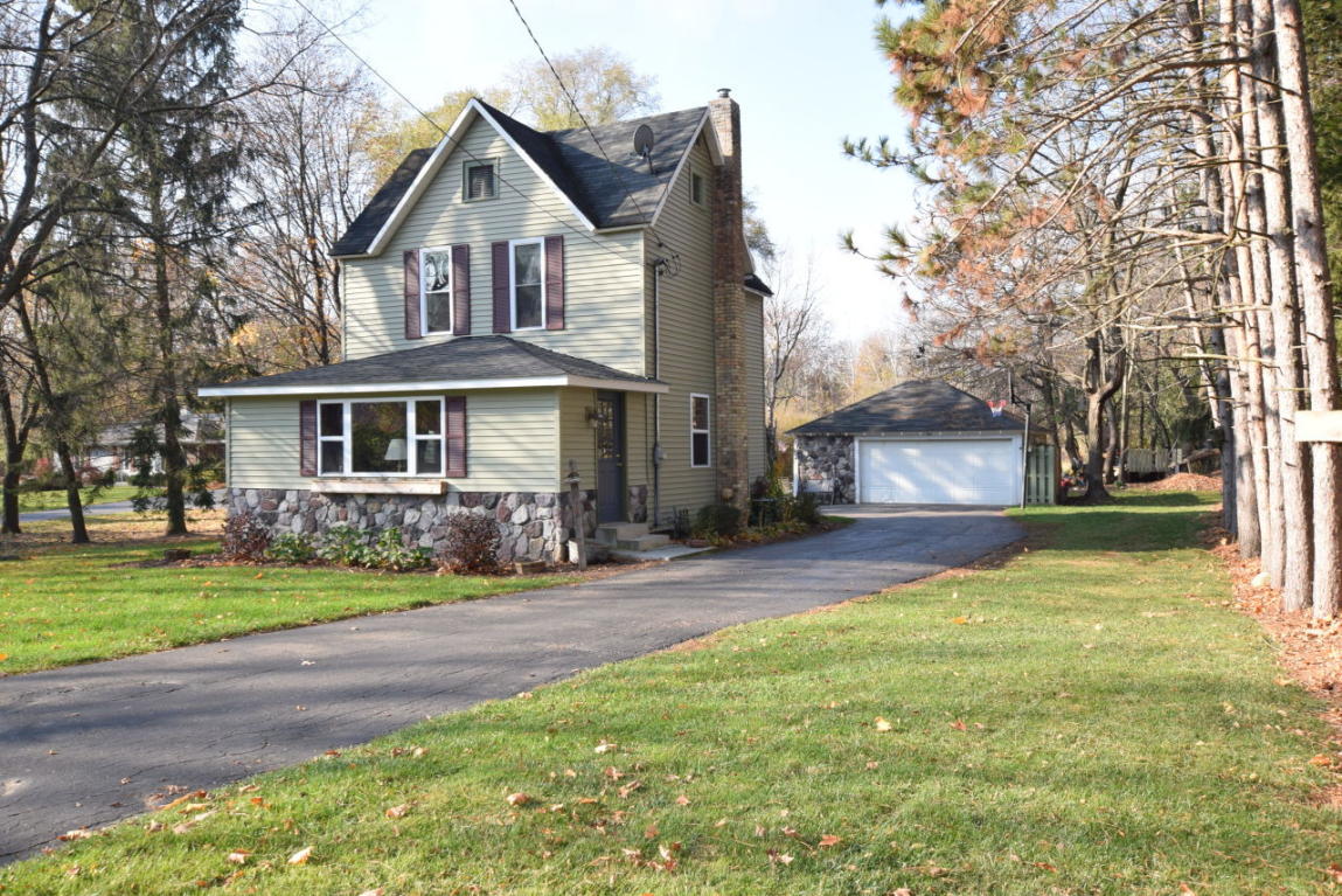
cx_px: 671
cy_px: 448
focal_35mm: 30
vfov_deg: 43.6
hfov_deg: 61.9
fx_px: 1119
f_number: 9
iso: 400
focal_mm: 20
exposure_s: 1/200
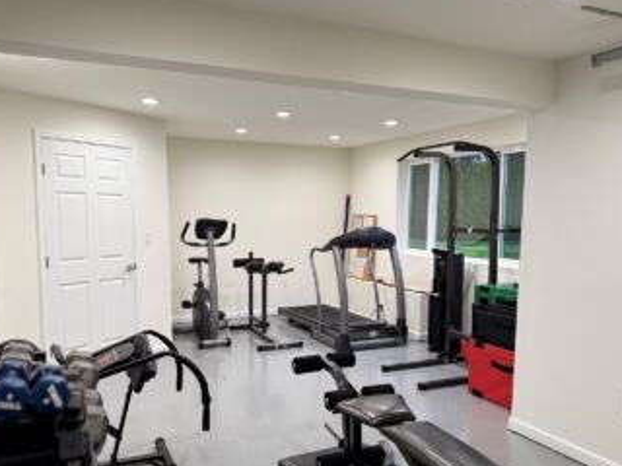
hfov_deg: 60.0
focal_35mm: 30
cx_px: 301
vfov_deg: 46.6
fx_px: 539
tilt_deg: -7.2
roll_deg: +0.3
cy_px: 268
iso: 200
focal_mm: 6.76
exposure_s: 1/120
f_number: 1.78
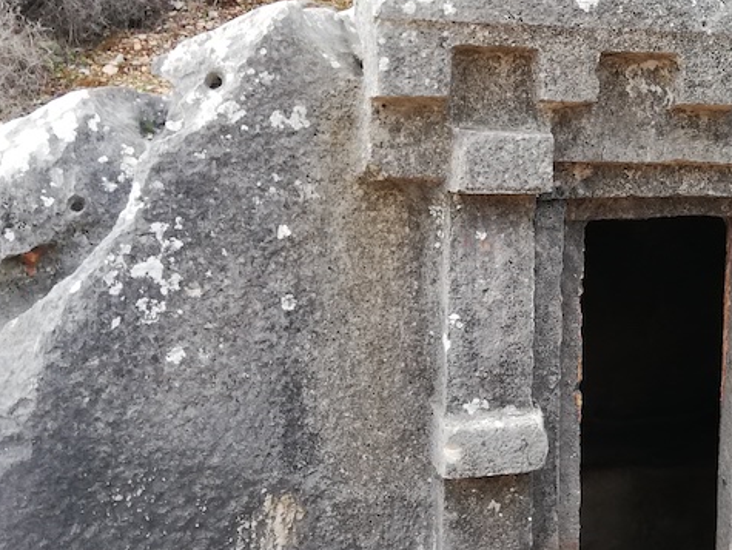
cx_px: 701
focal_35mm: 63
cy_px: 197
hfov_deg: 29.1
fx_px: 1333
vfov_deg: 23.2
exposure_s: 1/100
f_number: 2.2
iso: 50
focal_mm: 3.81
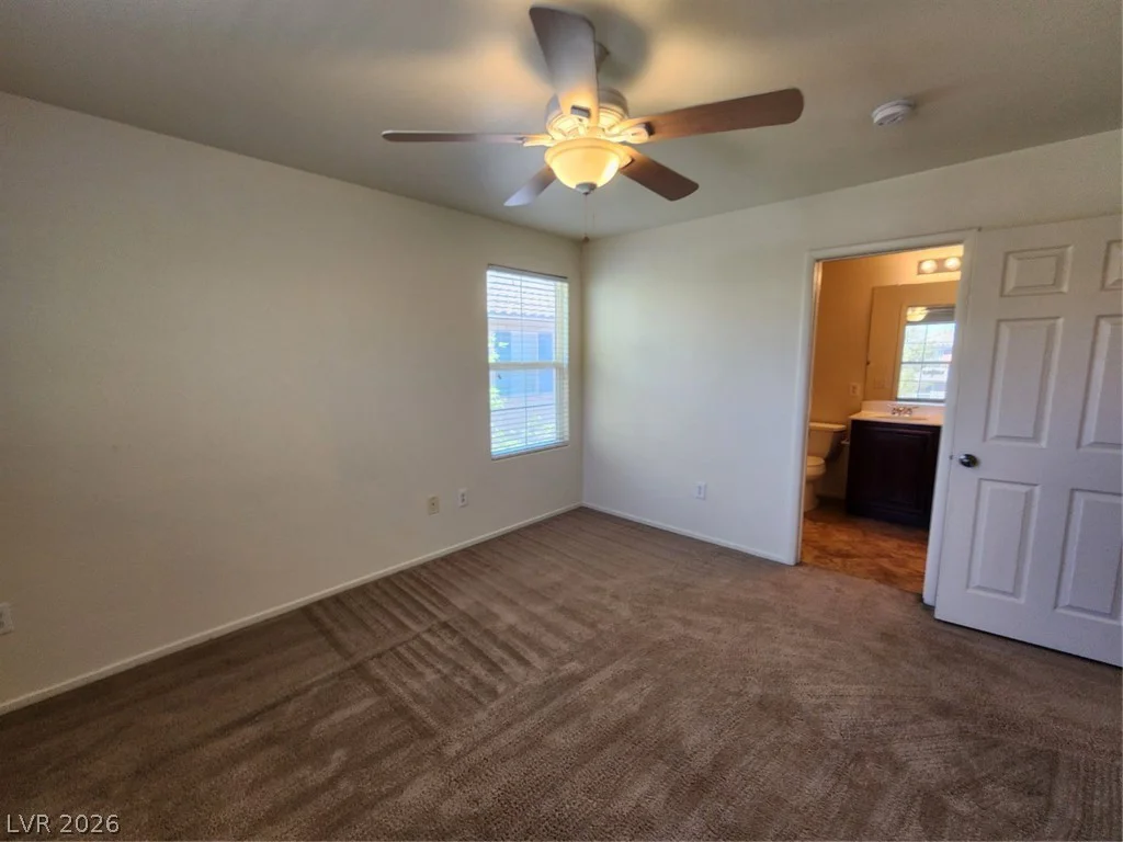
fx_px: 422
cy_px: 421
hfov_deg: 106.2
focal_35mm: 13
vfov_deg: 89.9
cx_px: 562
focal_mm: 2.2
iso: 80
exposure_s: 1/60
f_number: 2.2
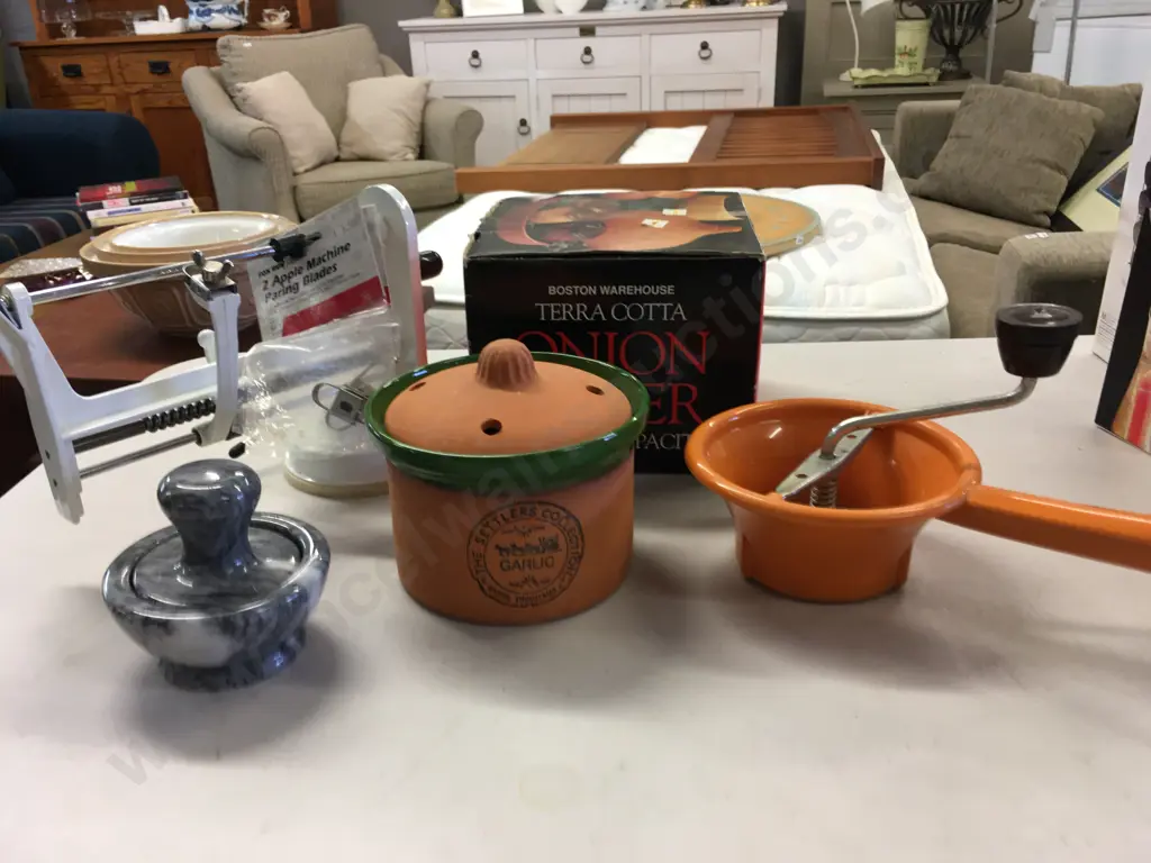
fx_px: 964
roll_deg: +1.6
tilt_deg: -23.5
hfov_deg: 61.7
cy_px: 432
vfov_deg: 48.2
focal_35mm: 29
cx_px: 576
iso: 32
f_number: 2.2
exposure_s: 1/17
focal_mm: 4.15
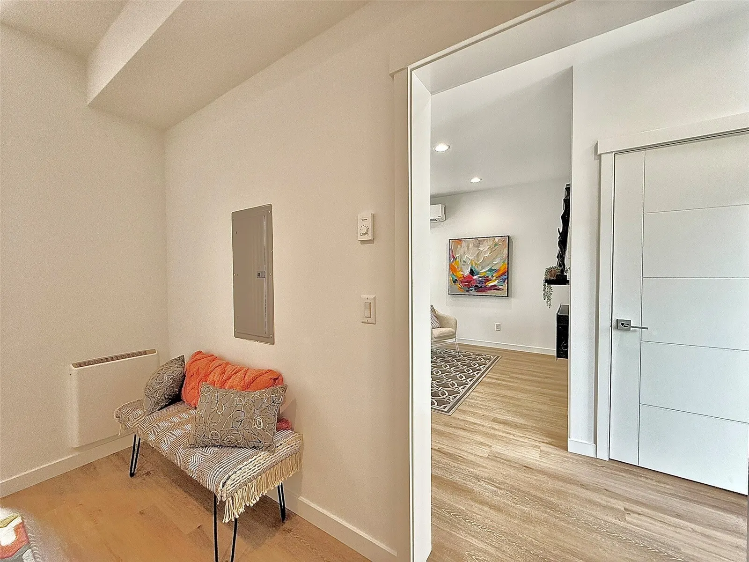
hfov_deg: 102.1
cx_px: 374
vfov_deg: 85.7
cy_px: 281
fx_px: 303
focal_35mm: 14
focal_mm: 2.22
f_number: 2.2
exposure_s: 1/120
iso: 200
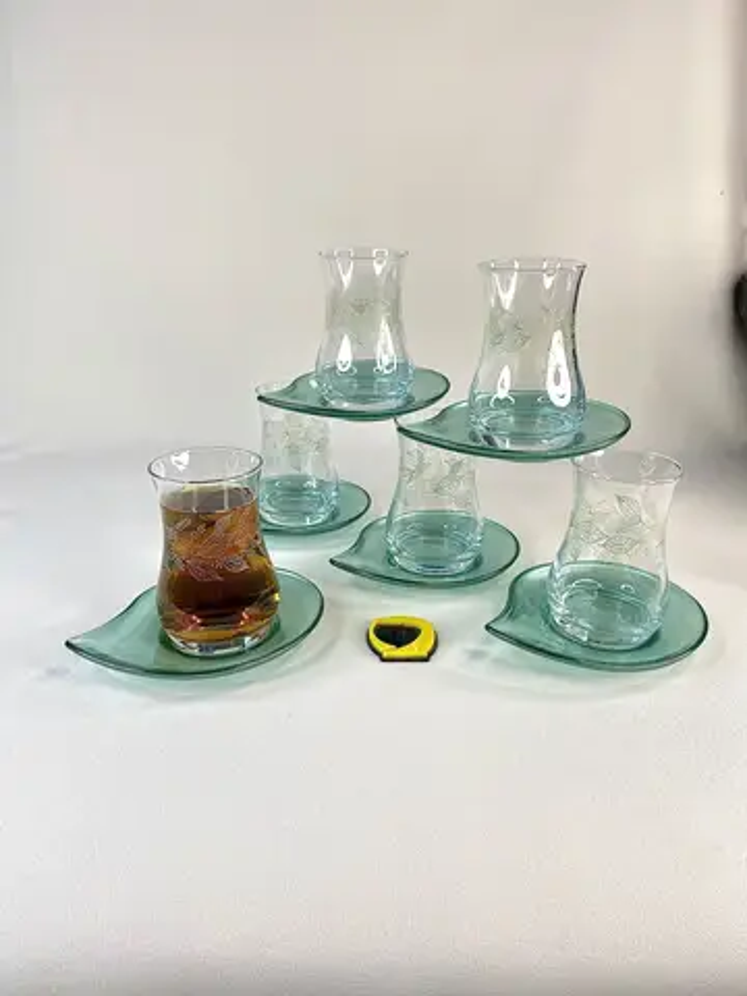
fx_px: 748
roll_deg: -0.2
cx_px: 374
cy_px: 498
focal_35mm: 26
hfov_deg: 53.1
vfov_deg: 67.3
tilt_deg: -18.6
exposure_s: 1/437
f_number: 1.8
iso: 32
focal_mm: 4.25
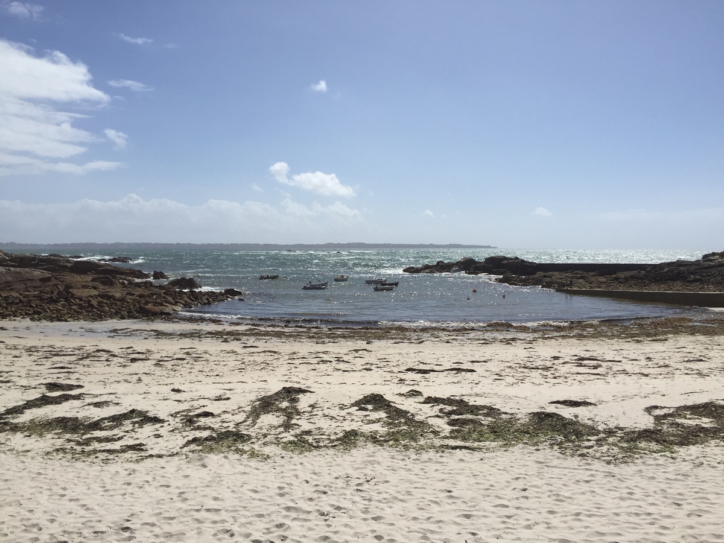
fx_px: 607
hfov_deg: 61.7
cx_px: 362
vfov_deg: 48.2
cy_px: 272
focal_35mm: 29
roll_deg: +0.3
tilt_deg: -1.3
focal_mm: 4.15
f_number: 2.2
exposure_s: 1/5650
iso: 32
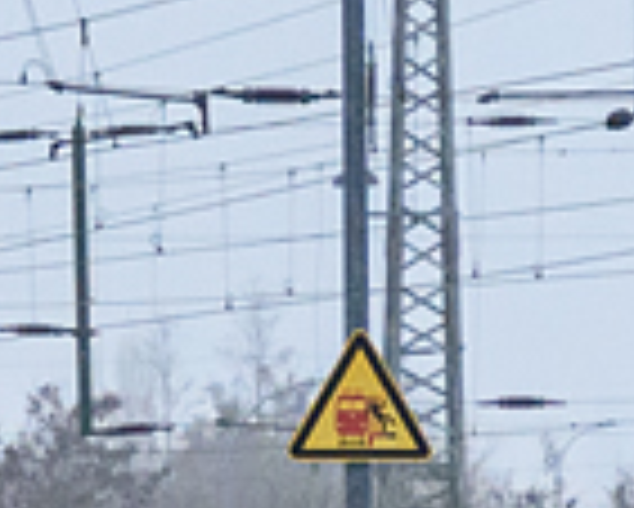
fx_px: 13914
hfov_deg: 2.6
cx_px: -683
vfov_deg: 2.1
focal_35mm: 741
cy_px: 850
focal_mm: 62
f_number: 6.3
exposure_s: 1/500
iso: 280
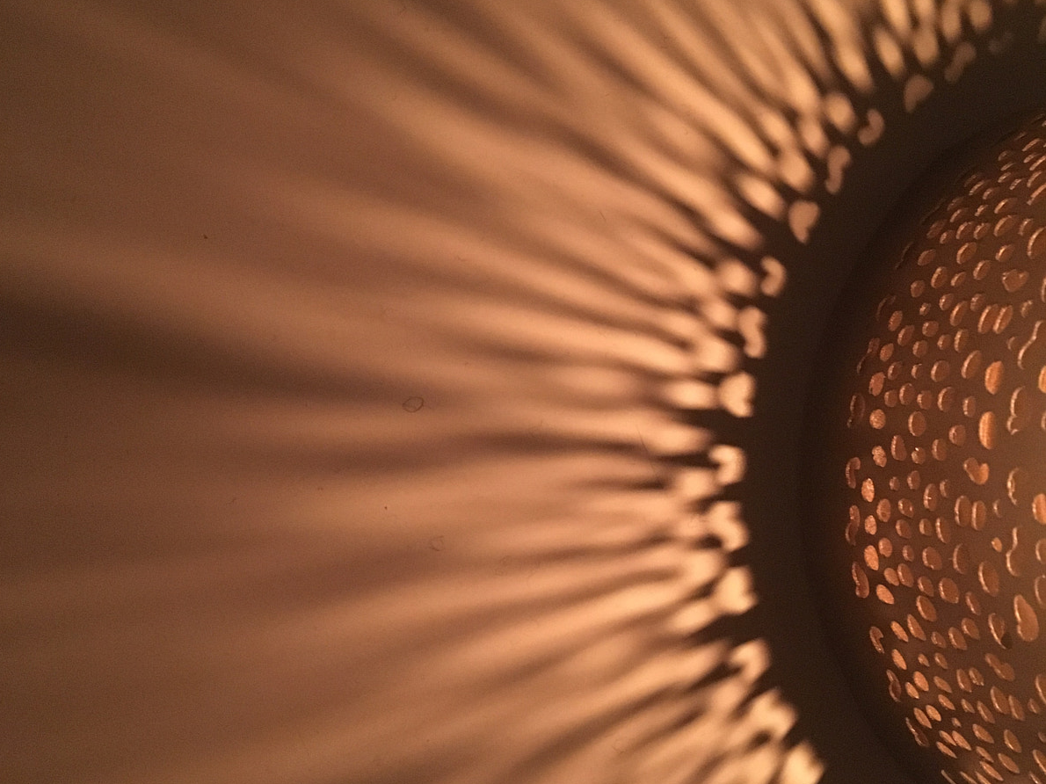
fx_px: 1178
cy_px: 402
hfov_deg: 47.9
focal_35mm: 39
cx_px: 521
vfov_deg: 36.8
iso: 320
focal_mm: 4.15
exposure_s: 1/17
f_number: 2.2
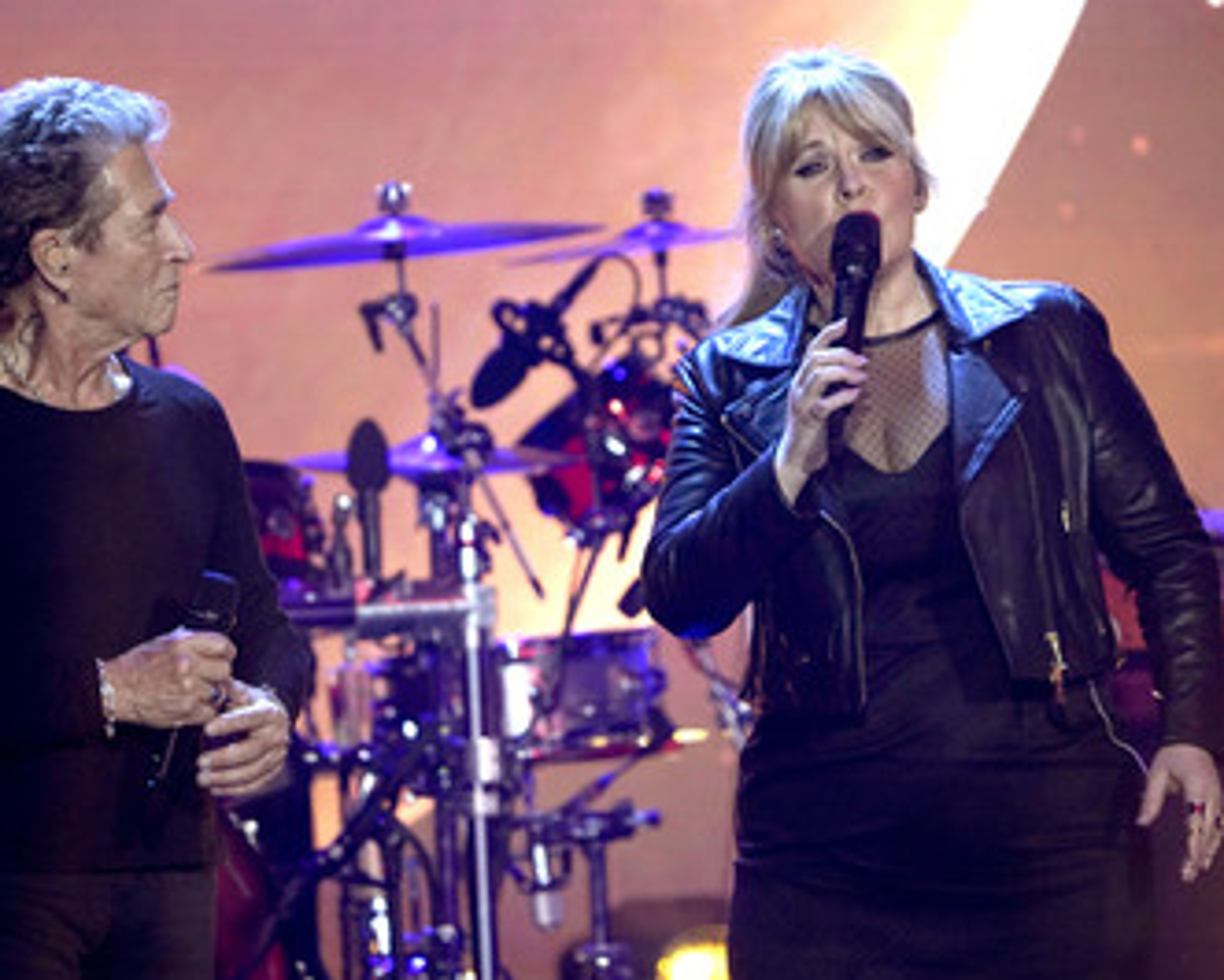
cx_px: 501
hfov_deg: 3.8
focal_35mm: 503
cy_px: 503
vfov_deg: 3.1
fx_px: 18227
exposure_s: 1/160
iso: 3200
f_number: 6.3
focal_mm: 394
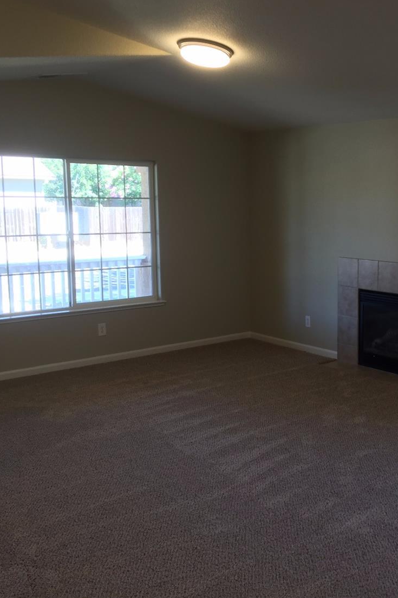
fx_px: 680
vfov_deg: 47.4
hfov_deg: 31.4
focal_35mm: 41
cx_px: 342
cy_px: 294
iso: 32
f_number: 2.2
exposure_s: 1/30
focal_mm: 4.15
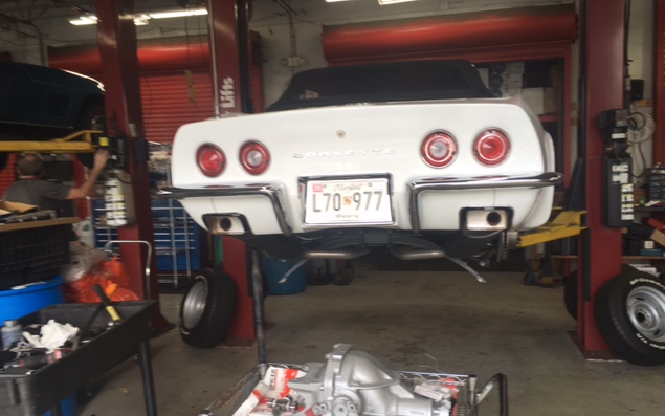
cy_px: 236
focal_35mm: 31
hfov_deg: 61.2
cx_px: 332
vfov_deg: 40.5
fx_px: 562
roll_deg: +3.0
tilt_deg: -7.6
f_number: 2.2
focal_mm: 4.15
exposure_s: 1/120
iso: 25
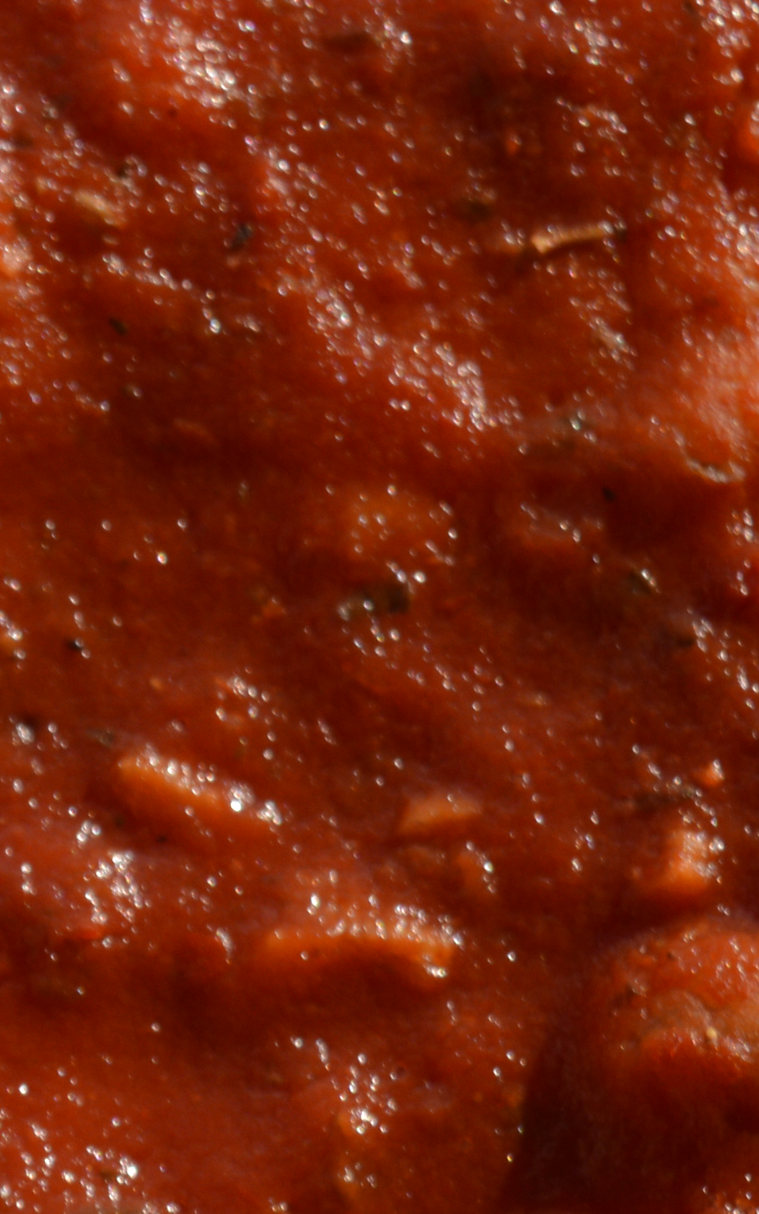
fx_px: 8076
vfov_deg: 8.6
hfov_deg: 5.2
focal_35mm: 244
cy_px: 991
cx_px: -1137
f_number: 8
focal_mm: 48
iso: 100
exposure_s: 1/320
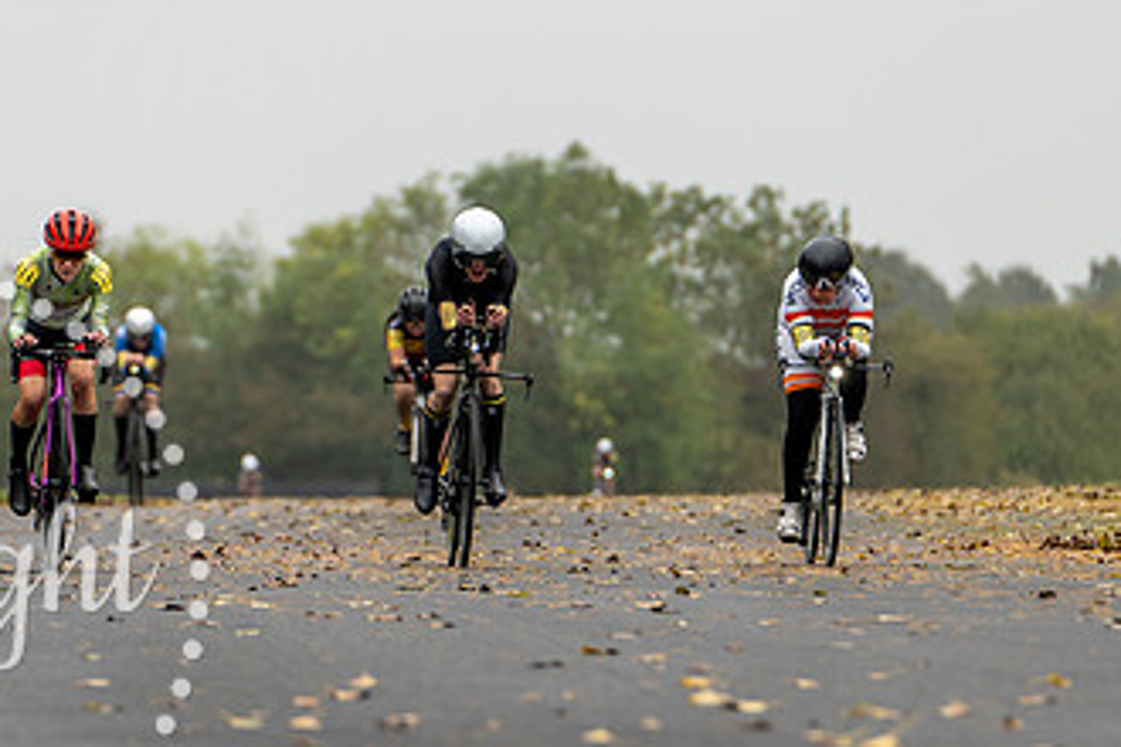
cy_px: 321
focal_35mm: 398
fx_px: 12392
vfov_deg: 3.5
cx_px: 517
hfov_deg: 5.2
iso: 250
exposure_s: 1/1000
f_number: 2.8
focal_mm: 157
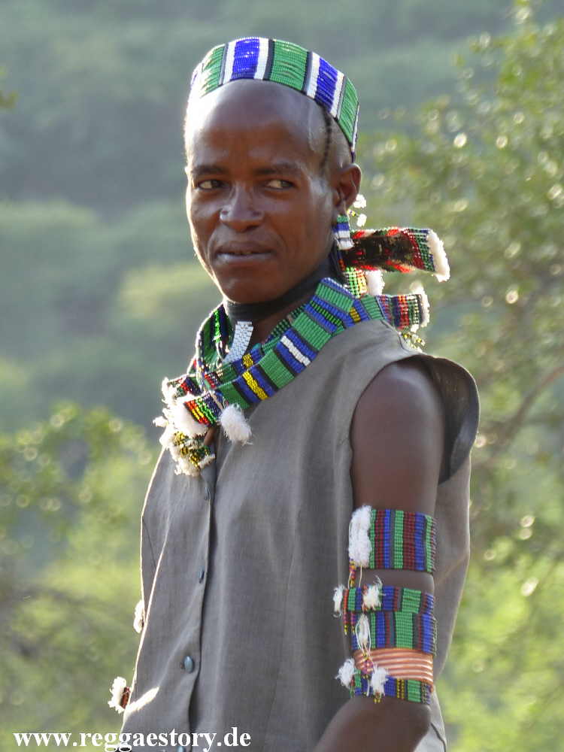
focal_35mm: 420
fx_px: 9124
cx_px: 282
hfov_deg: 3.5
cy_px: 376
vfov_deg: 4.7
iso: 100
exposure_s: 1/125
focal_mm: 75.6
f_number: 4
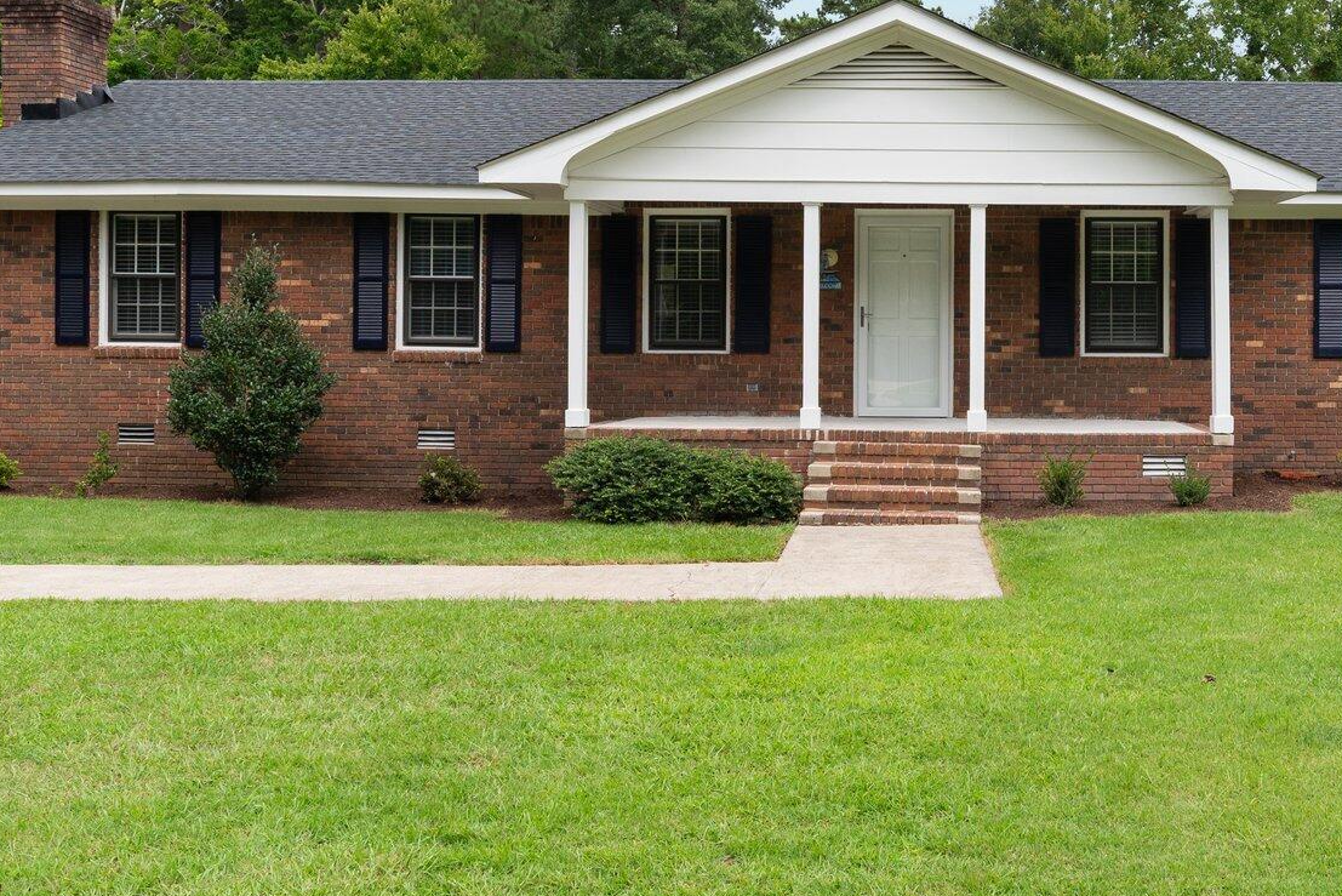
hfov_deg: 50.6
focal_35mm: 37
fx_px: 1380
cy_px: 265
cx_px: 929
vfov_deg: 35.4
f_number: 8
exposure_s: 1/400
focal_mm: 20
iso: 250
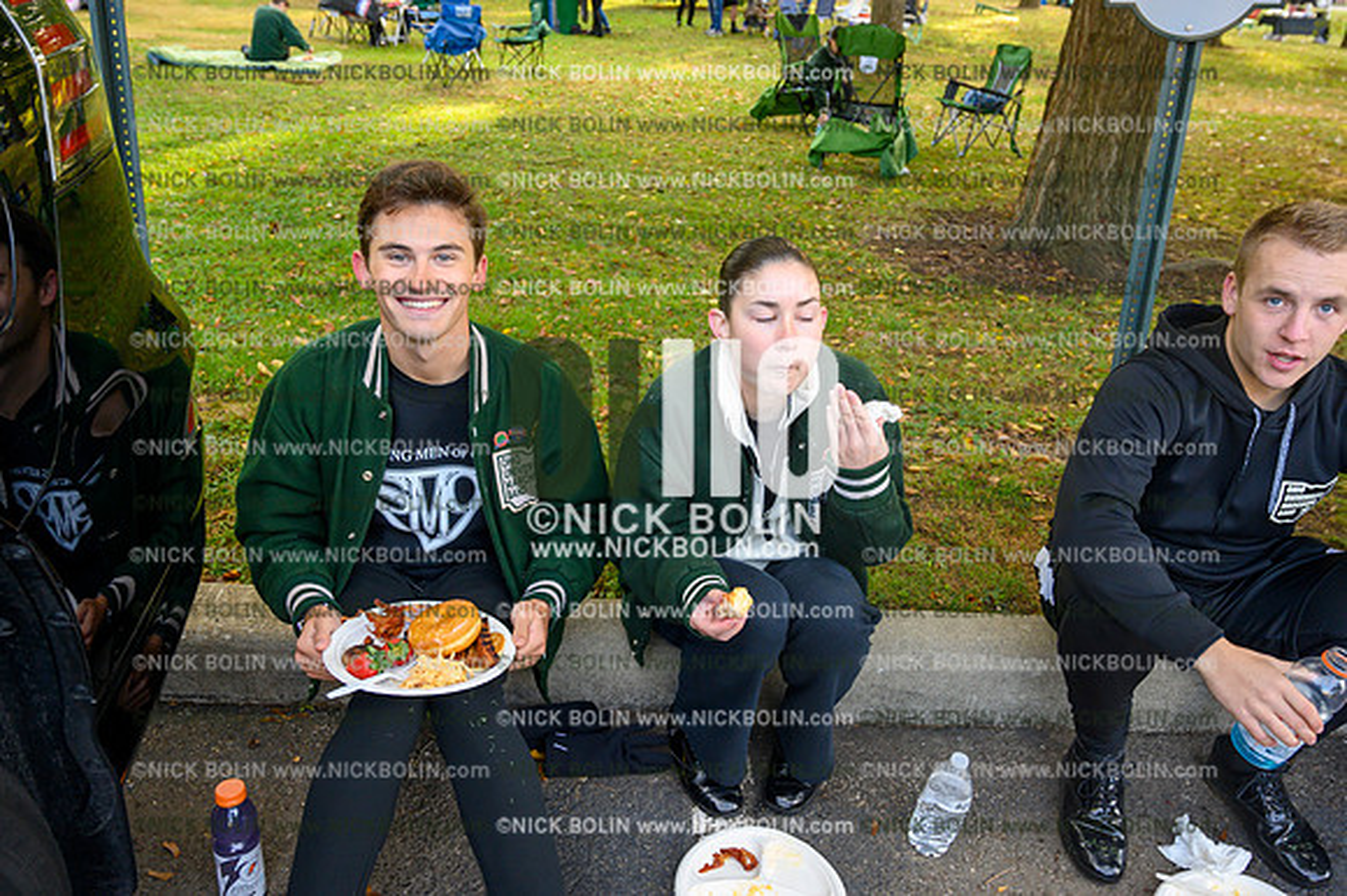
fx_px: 1066
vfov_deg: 45.6
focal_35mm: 28
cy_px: 448
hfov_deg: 64.6
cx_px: 674
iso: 2500
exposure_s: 1/400
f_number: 5
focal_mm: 28.5
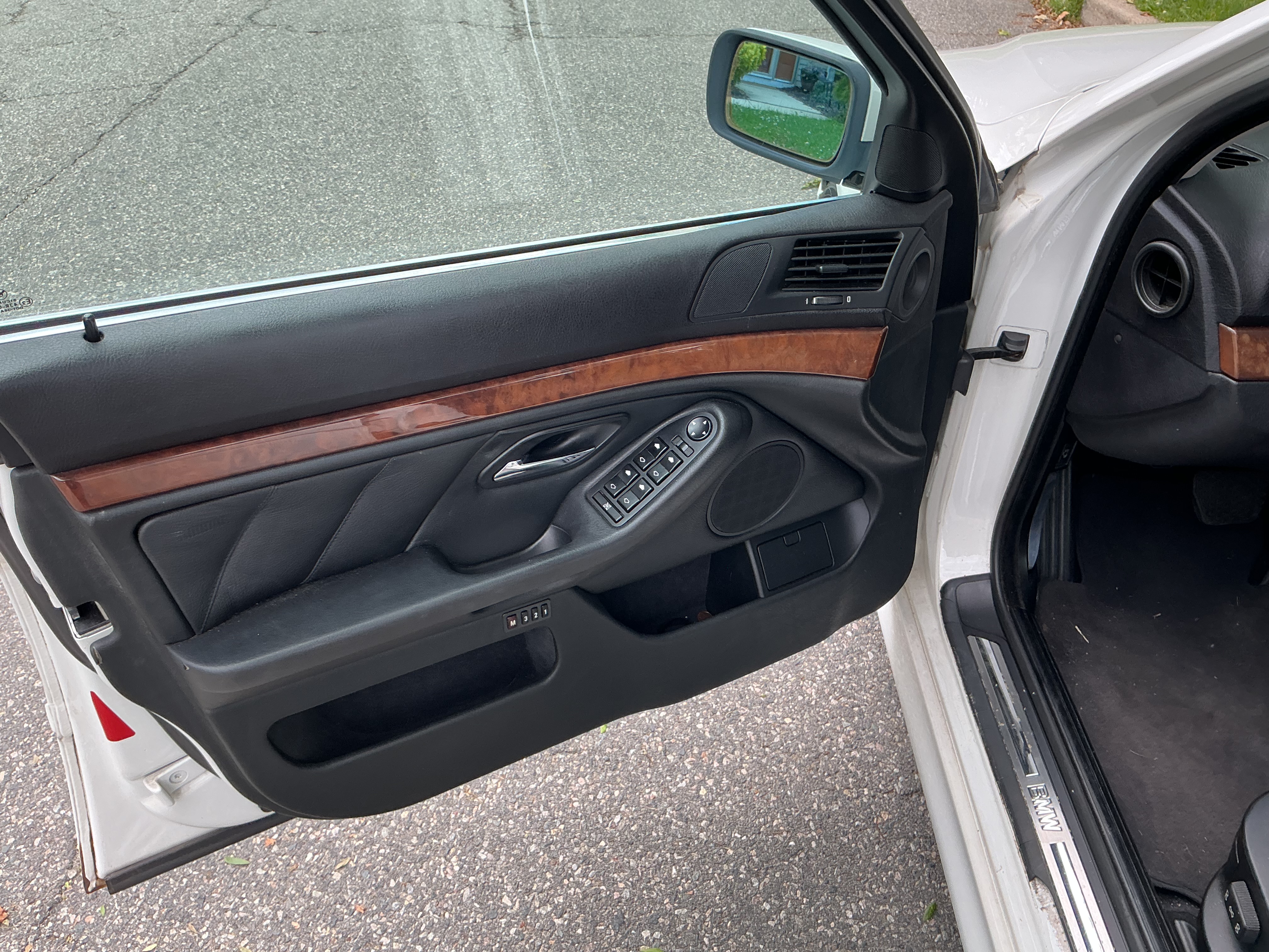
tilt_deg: -36.9
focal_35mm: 29
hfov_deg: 61.7
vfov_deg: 48.2
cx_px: 634
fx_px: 1063
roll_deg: +4.5
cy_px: 476
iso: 20
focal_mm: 3
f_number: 1.8
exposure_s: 1/190
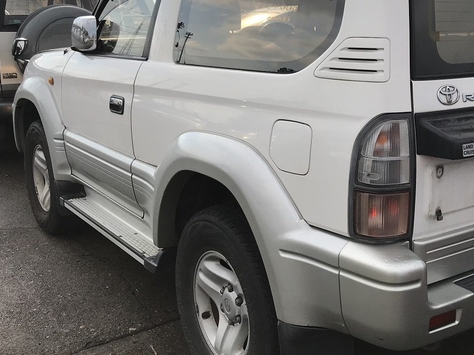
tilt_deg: -8.1
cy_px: 133
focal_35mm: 46
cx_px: 367
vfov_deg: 31.4
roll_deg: -1.6
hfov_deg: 39.9
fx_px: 630
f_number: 1.8
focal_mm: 3.99
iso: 20
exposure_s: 1/1996
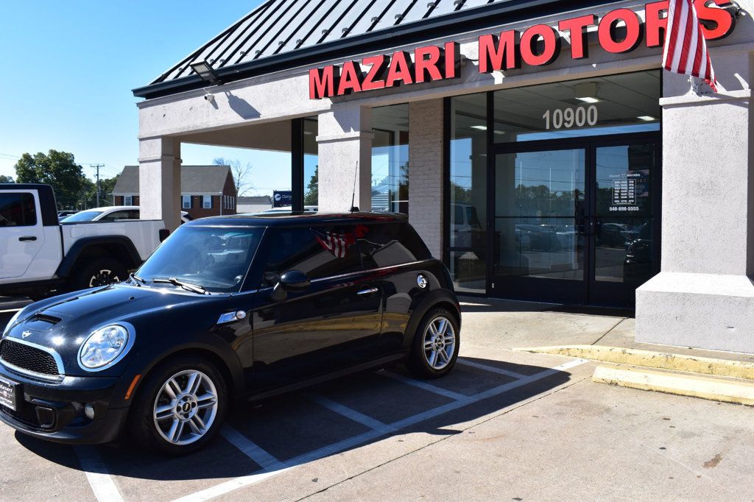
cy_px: 251
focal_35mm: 34
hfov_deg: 55.1
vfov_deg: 38.3
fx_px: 722
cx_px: 377
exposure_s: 1/400
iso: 400
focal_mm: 23
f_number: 11
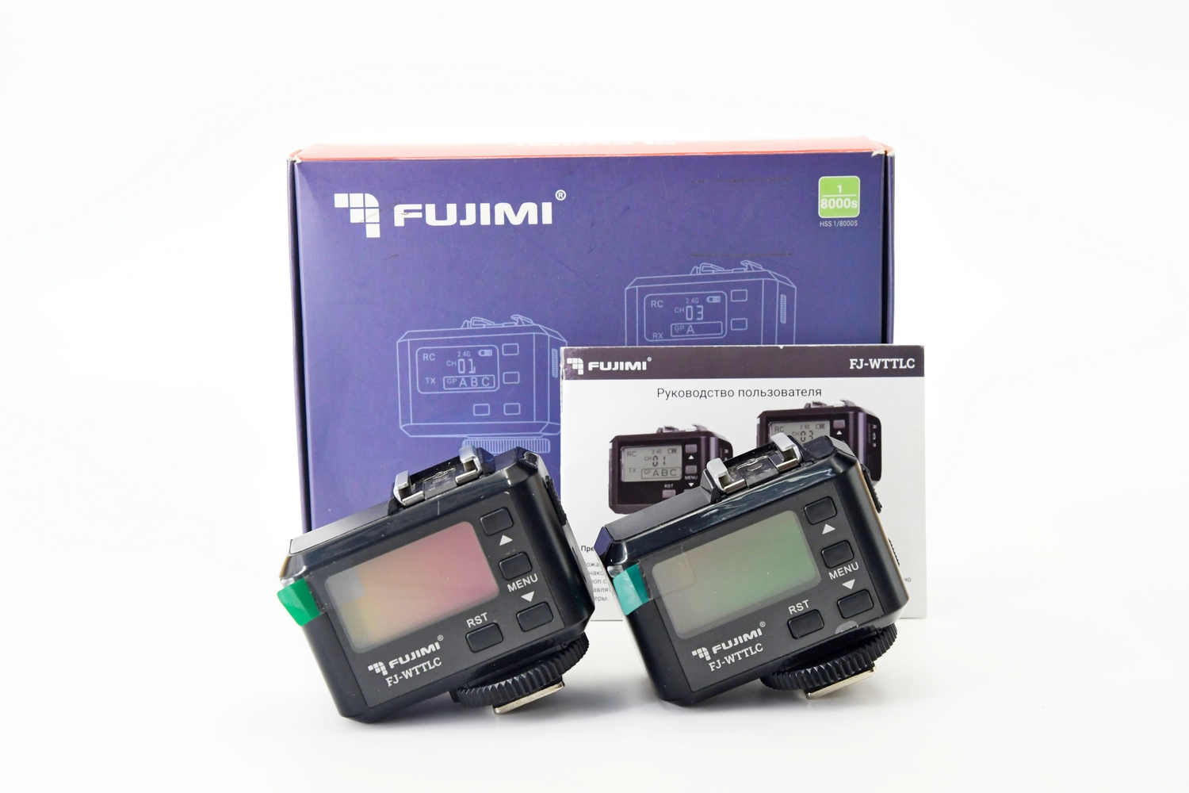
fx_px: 2081
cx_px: 594
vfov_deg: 21.6
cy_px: 396
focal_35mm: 63
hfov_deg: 31.9
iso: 1250
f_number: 8
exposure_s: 1/125
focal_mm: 42
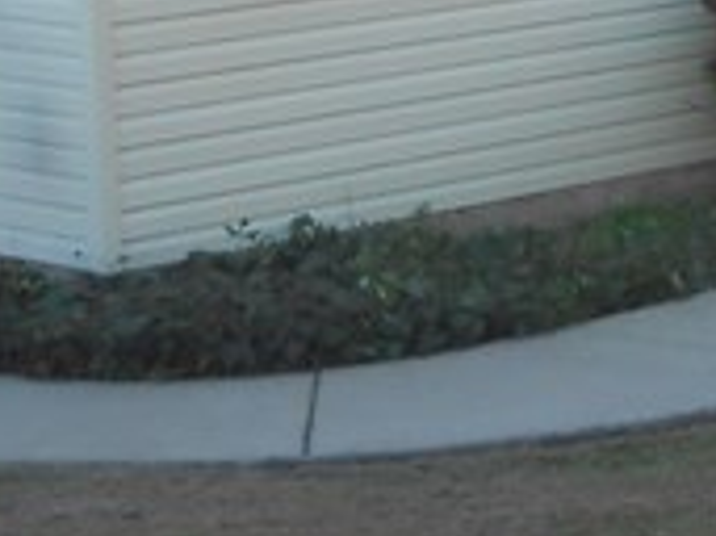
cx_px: 557
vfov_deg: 8.1
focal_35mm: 180
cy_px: -142
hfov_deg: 11.0
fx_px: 3721
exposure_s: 1/125
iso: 80
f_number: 3.8
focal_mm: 5.3
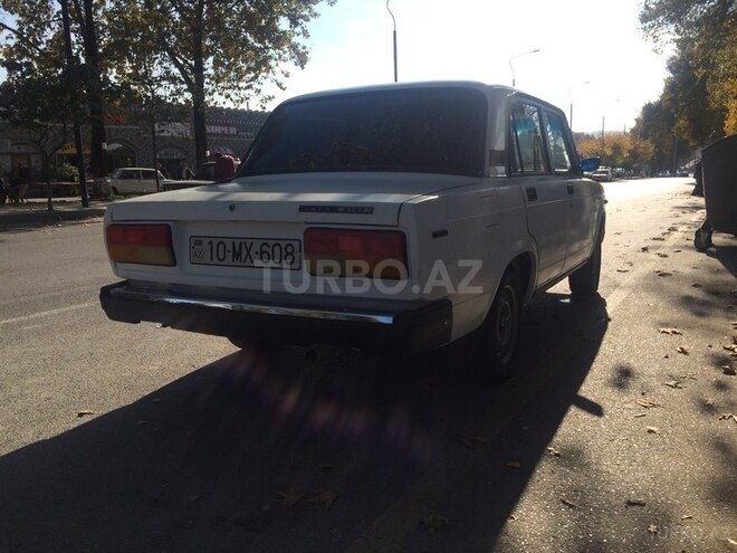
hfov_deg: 61.7
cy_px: 276
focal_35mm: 29
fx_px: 617
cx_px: 368
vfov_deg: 48.2
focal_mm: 4.15
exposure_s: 1/2160
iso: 32
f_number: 2.2
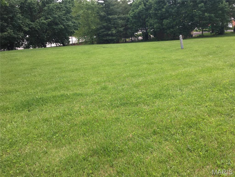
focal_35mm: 29
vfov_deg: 48.2
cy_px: 88
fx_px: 197
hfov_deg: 61.7
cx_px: 118
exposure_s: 1/225
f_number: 2.2
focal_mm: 4.15
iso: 25
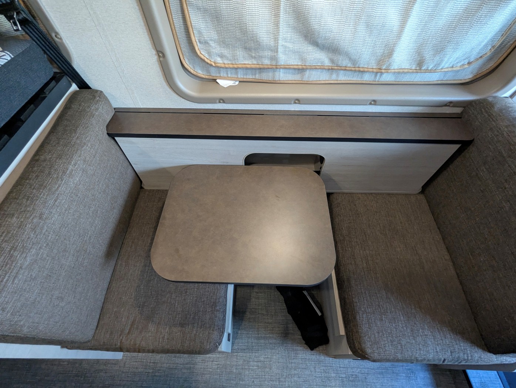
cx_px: 258
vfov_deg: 78.2
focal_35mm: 16
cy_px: 194
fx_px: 239
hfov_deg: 94.4
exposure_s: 1/62.3
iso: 315
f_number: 2.2
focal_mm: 2.35
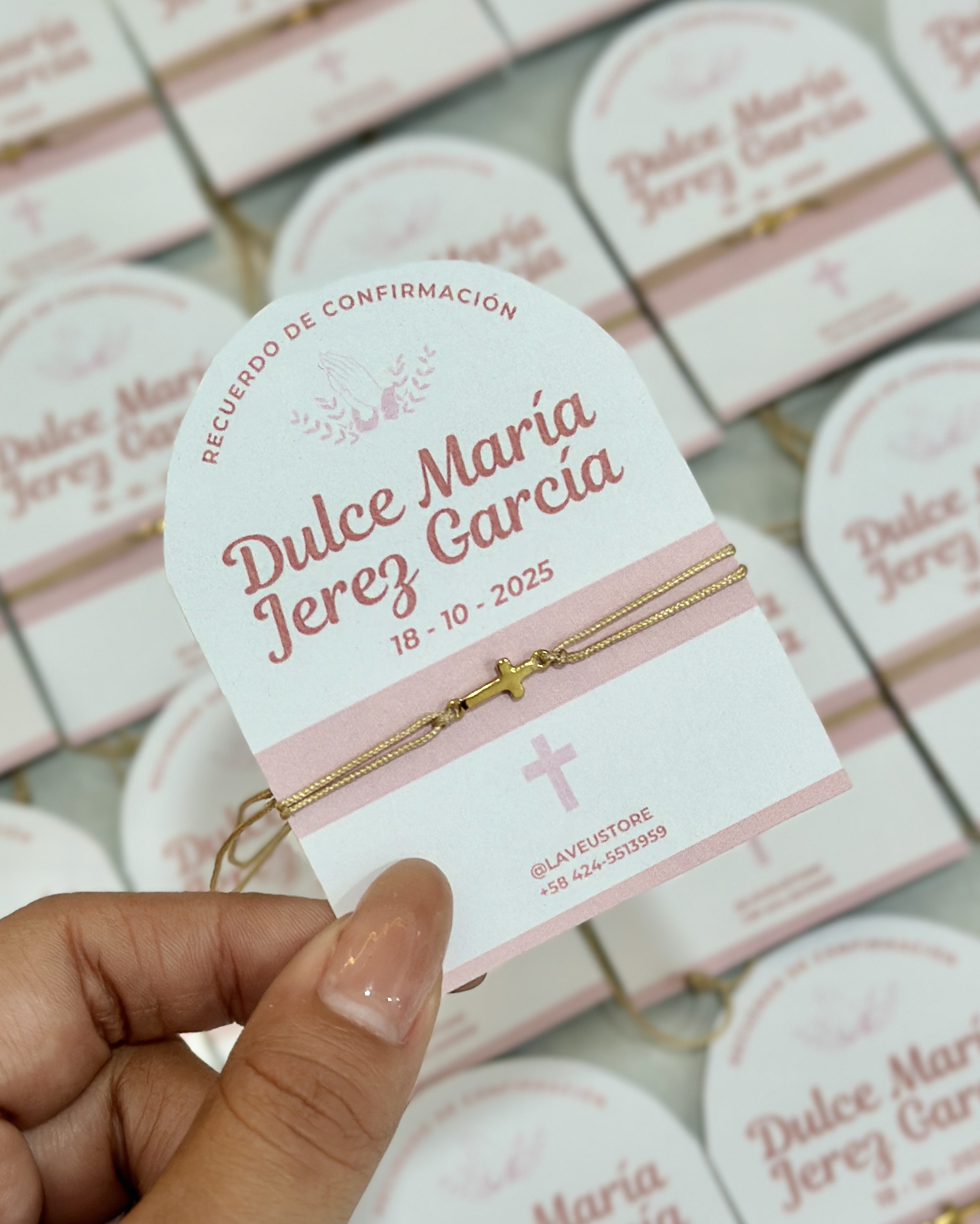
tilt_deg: -66.6
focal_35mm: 51
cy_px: 631
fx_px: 1849
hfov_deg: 29.7
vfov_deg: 36.6
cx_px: 482
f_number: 1.78
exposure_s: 1/60
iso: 80
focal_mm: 6.86
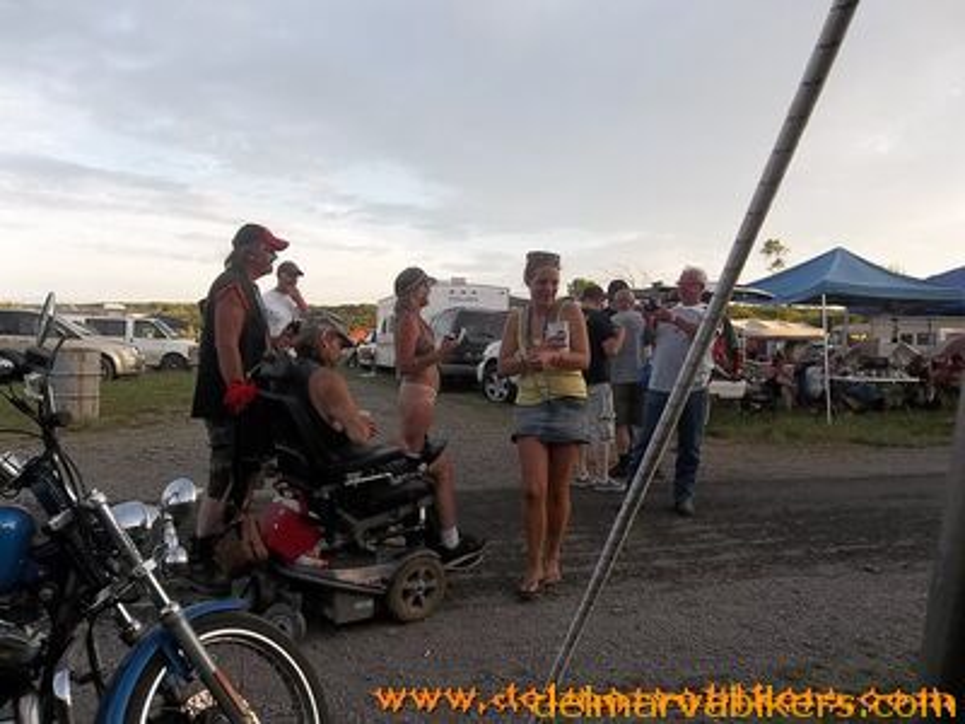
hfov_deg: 65.3
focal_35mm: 27
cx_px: 482
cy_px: 362
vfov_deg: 51.4
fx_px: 753
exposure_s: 1/125
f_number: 3.5
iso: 80
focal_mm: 4.9
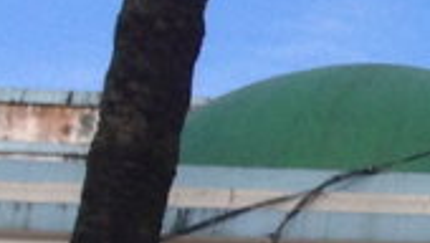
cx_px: 1505
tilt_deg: +23.3
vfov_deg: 4.8
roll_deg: +0.6
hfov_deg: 7.1
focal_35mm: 254
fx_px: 2899
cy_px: 76
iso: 50
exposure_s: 1/1085
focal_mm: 4.12
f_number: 2.4
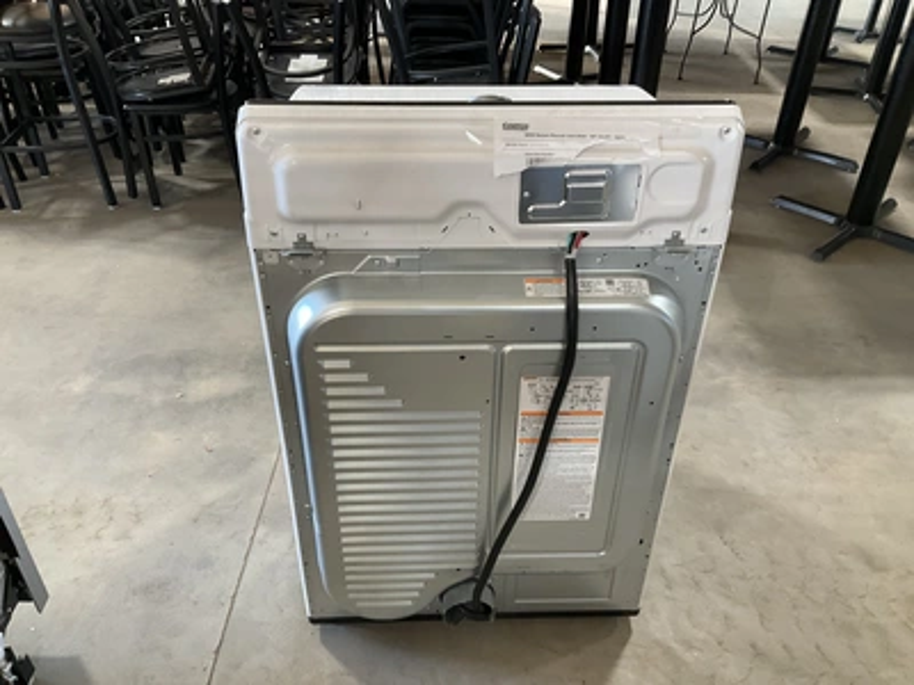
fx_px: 766
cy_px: 342
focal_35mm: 29
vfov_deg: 48.2
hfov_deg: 61.7
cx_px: 457
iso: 100
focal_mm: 3
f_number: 1.8
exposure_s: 1/60
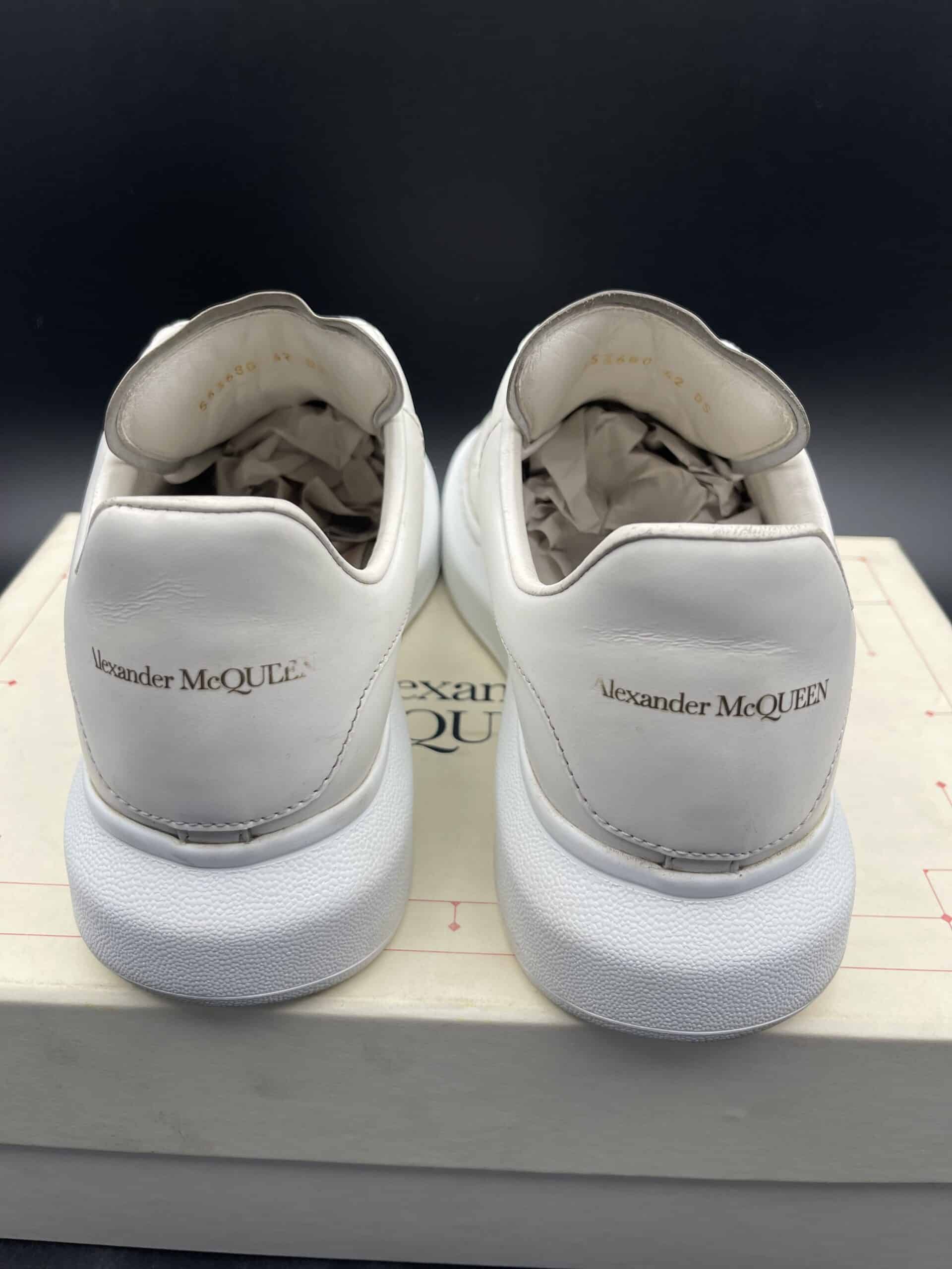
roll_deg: +1.0
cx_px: 476
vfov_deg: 67.3
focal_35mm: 26
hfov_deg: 53.1
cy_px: 634
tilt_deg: -35.3
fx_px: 953
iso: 50
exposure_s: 1/786
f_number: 1.6
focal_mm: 5.1
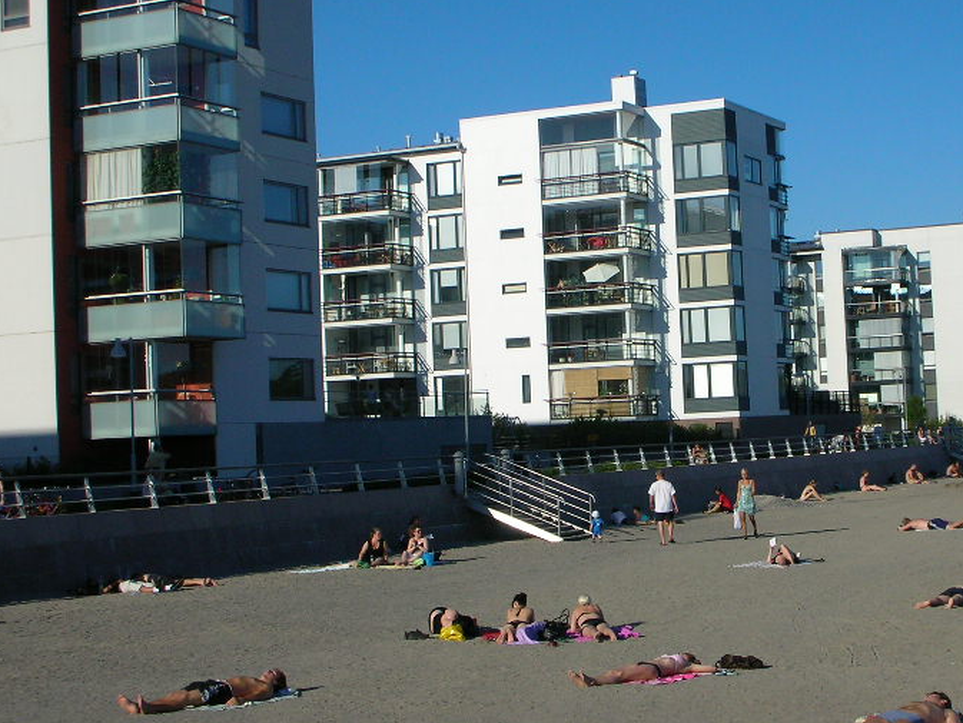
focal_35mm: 70
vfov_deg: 21.0
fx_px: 1948
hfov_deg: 27.7
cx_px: 565
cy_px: 289
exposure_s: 1/210
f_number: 9.9
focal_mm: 7.7
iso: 50
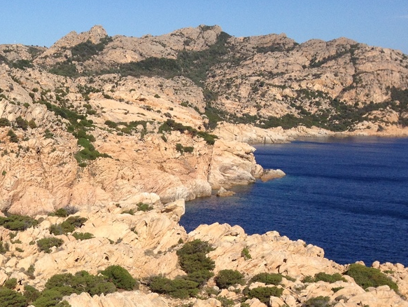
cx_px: 2
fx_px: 849
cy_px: 312
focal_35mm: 72
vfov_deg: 19.8
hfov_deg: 25.7
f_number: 2.4
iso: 64
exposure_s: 1/2513
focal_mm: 4.28
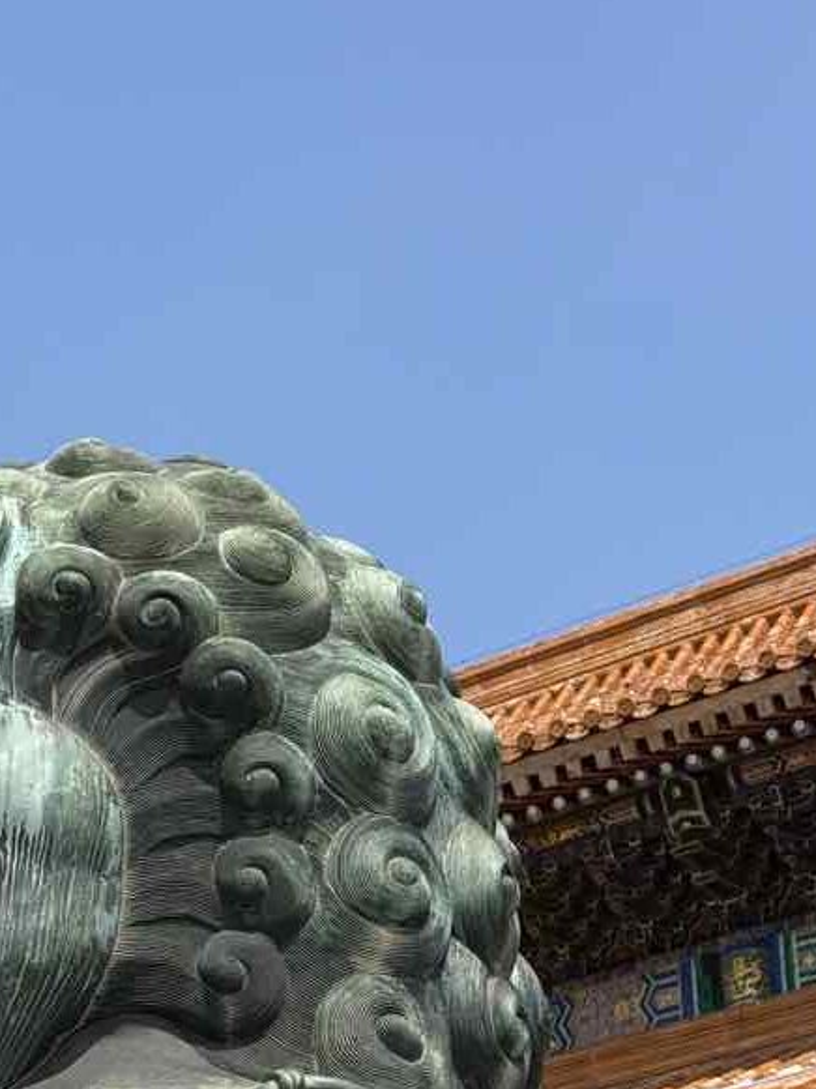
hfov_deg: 14.7
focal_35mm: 99
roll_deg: -2.4
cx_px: 41
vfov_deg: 19.7
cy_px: 840
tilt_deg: +28.0
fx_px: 3114
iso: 64
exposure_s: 1/3891
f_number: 1.78
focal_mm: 6.76
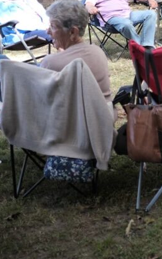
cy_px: 89
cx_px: 259
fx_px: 627
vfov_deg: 23.2
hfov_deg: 13.6
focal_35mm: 89
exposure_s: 1/320
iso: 160
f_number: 2.2
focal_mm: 23
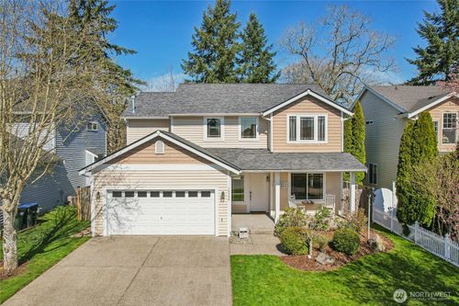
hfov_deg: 78.6
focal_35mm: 22
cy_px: 153
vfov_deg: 57.2
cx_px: 230
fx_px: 280
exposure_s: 1/2500
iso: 110
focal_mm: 8.4
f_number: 2.8
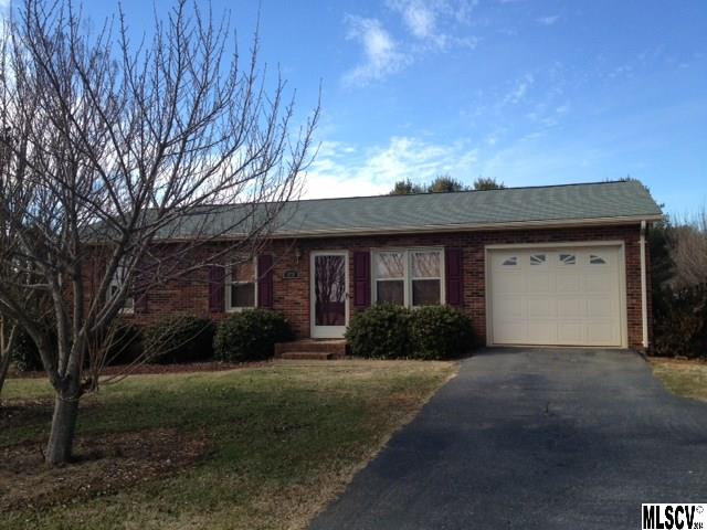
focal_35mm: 35
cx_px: 354
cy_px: 265
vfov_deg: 40.7
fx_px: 715
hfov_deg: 52.6
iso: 50
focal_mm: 4.28
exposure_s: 1/905
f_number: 2.4
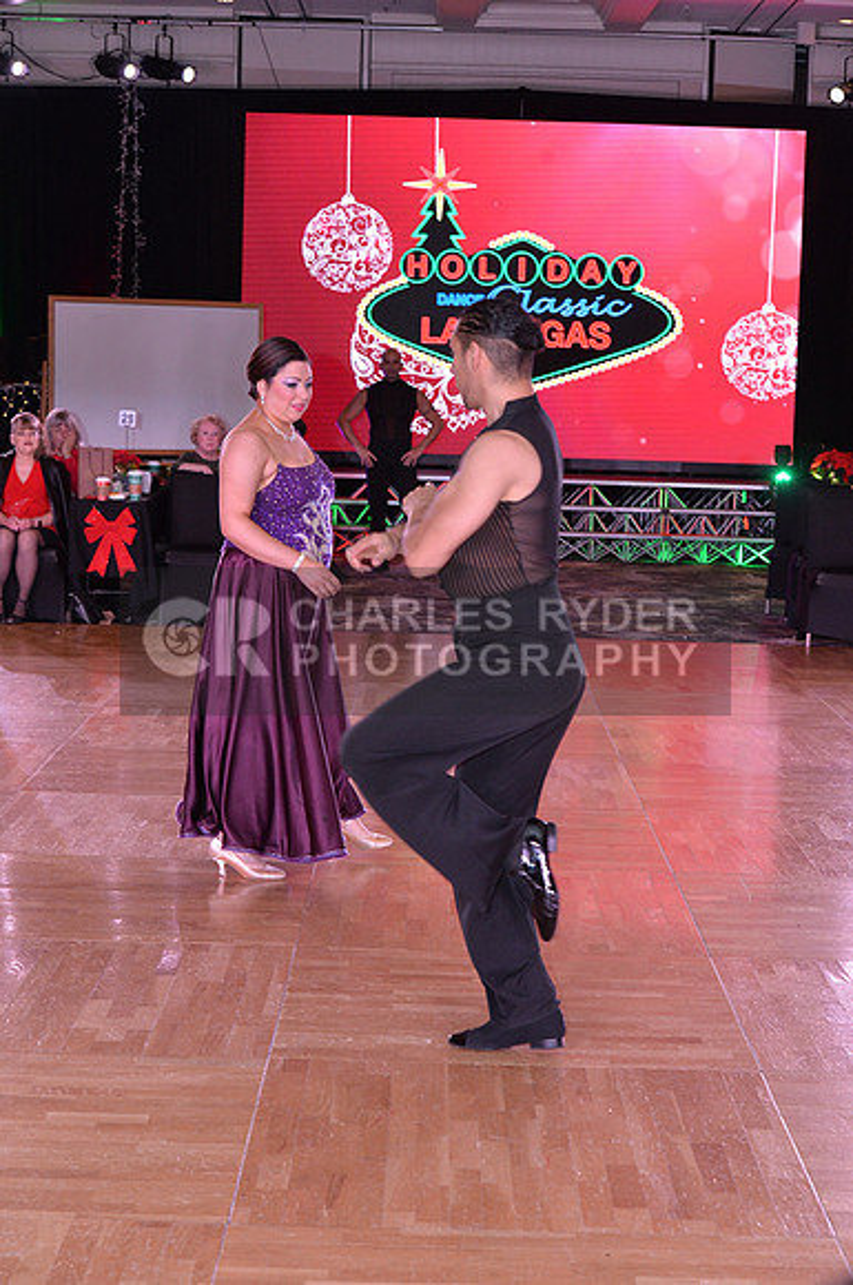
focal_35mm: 70
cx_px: 426
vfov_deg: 28.9
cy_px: 642
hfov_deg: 19.4
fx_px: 2495
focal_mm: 70
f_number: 6.3
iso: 2000
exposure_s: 1/250
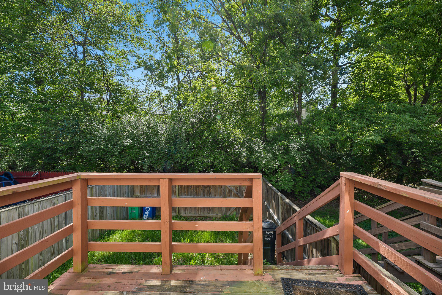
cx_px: 221
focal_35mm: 14
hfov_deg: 104.3
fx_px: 172
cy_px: 148
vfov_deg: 81.2
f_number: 8
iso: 100
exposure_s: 1/80
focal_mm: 14
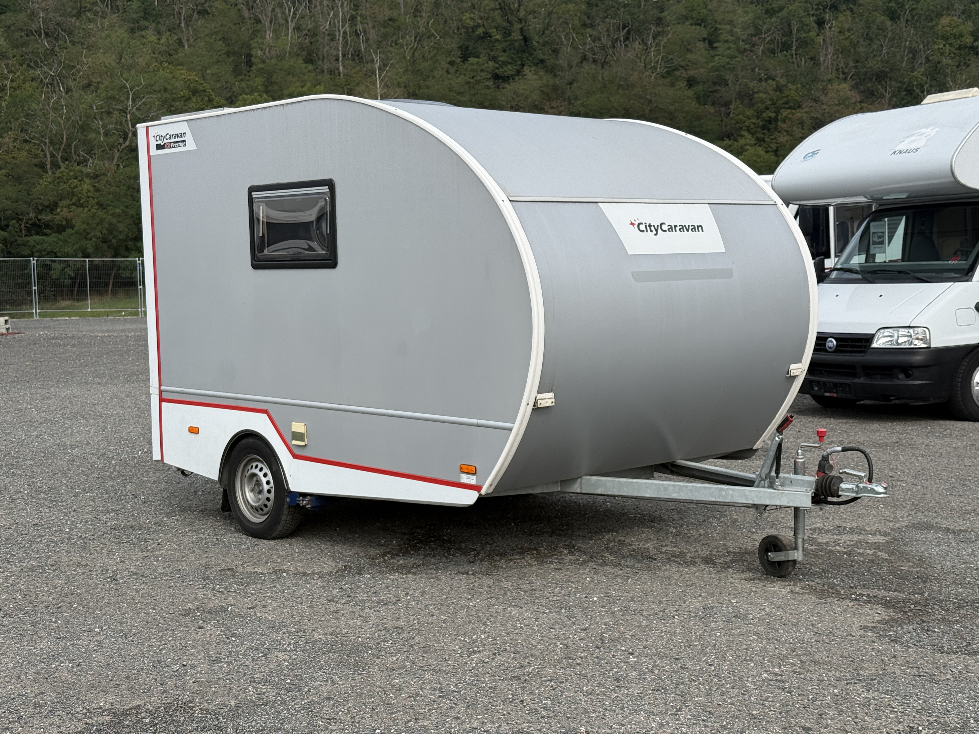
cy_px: 367
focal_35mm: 48
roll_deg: +0.6
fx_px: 1358
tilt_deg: -4.2
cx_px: 490
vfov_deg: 30.3
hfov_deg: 39.7
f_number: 1.78
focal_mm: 6.76
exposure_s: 1/3704
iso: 64
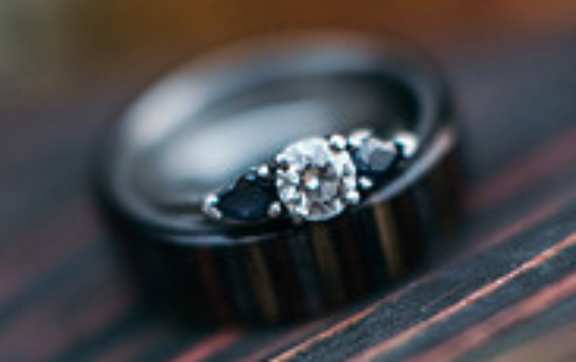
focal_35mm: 125
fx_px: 1965
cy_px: 469
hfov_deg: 16.7
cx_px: 268
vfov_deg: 10.3
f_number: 2.2
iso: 1250
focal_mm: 50
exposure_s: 1/100
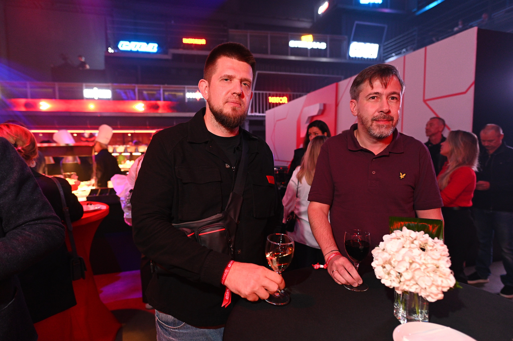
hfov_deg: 84.0
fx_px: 285
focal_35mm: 20
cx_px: 256
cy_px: 170
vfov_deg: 61.9
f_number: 2.8
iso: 2000
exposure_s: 1/125
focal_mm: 20
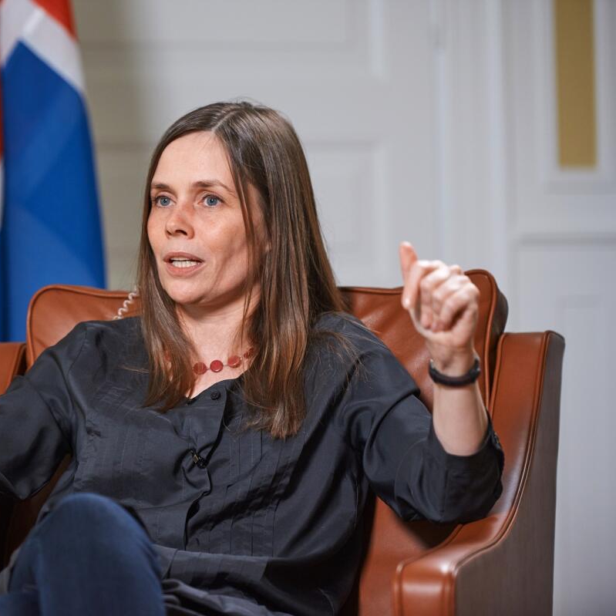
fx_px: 3342
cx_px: 167
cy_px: 308
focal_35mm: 166
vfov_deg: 10.5
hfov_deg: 10.5
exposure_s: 1/125
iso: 720
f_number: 2.8
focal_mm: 130
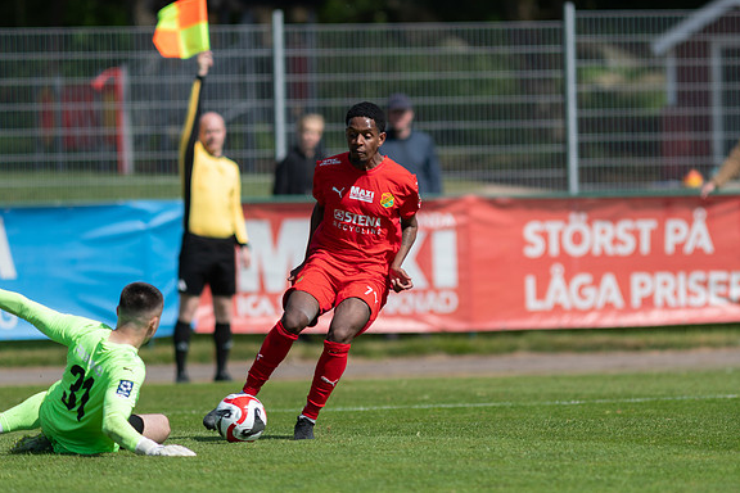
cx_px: 369
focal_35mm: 458
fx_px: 9414
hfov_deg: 4.5
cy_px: 246
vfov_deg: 3.0
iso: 100
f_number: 3.2
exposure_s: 1/2000
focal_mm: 300
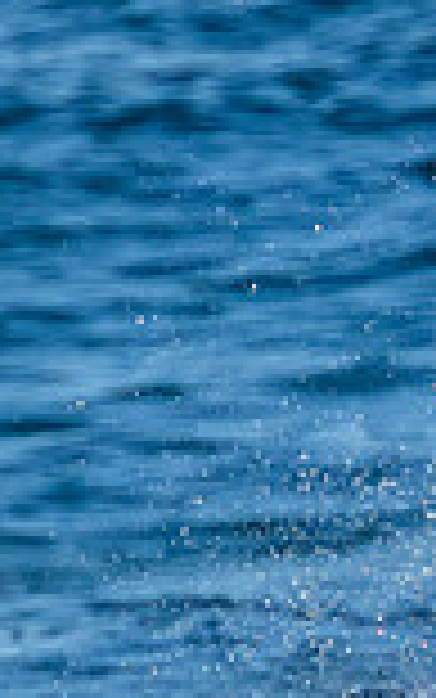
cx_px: 1082
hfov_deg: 0.3
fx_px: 79605
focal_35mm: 4191
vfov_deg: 0.5
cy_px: 791
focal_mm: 800
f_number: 11
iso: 1600
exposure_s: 1/2000
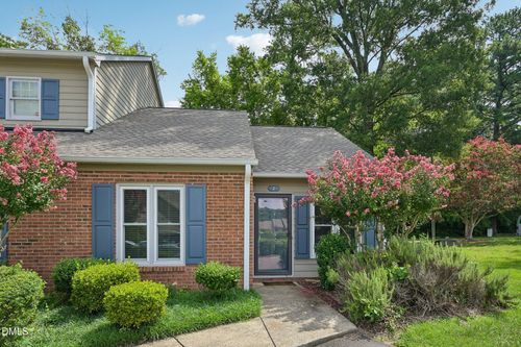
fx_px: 275
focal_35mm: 19
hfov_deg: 86.9
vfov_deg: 64.5
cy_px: 174
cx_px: 260
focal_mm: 19
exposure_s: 1/160
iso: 100
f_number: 8
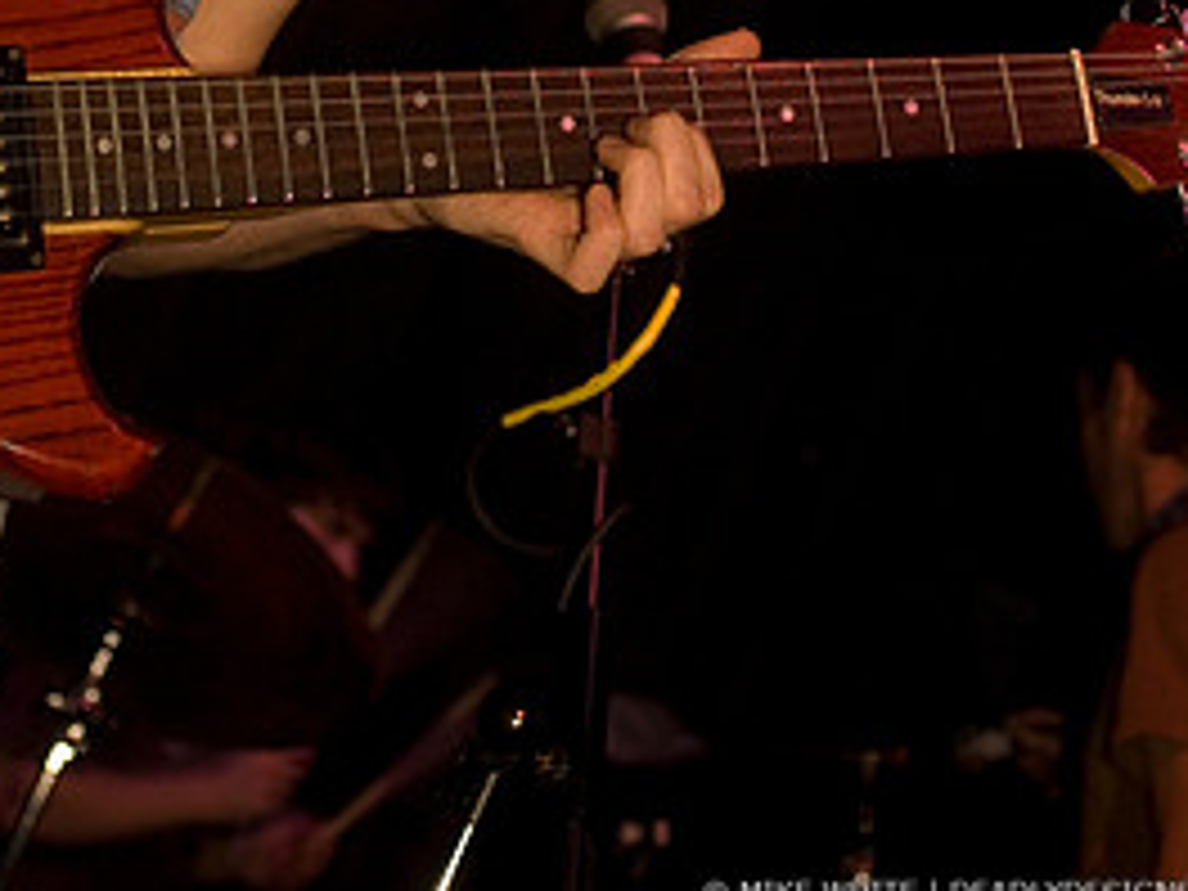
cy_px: -99
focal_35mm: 86
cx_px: 610
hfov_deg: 22.8
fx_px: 2945
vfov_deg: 16.7
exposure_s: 1/60
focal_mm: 35
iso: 800
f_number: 2.8
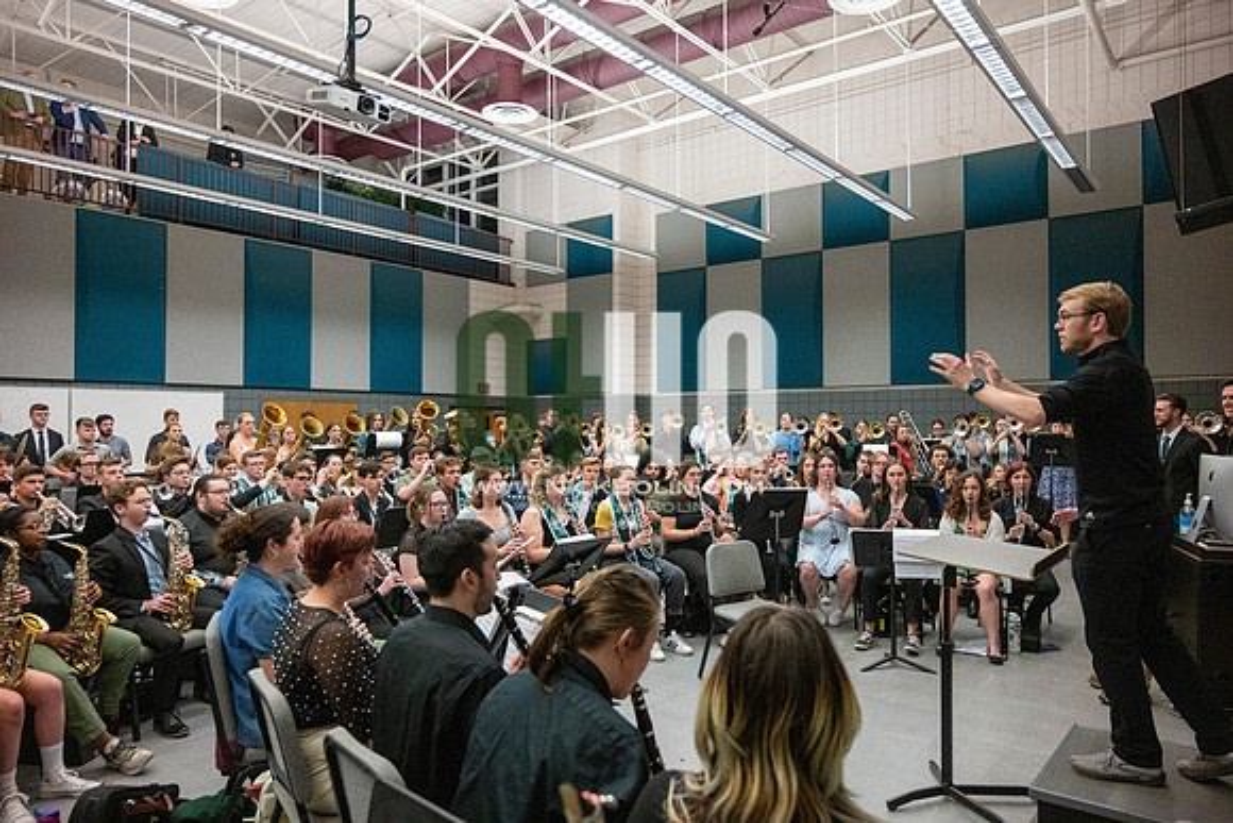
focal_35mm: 24
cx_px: 616
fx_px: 822
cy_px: 412
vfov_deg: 53.2
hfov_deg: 73.7
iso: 10000
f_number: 4
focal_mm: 24
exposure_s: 1/500
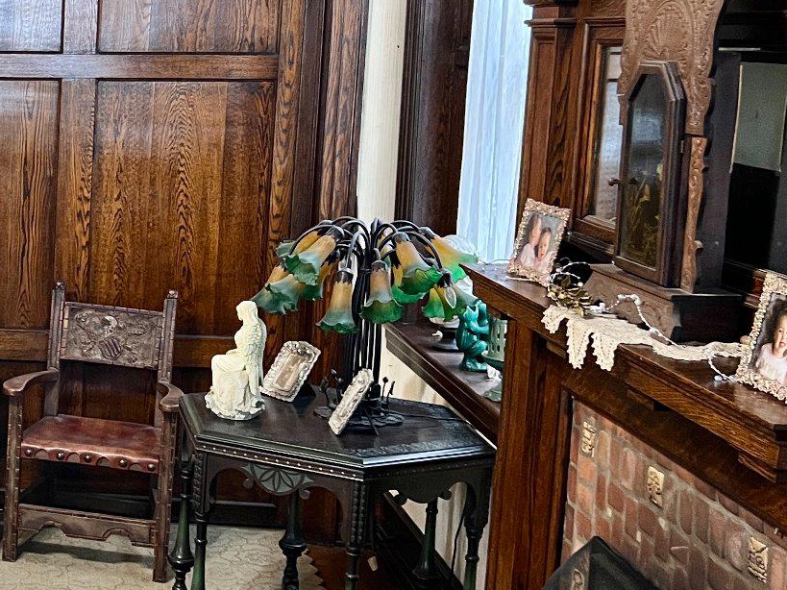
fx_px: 1478
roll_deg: -0.2
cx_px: -145
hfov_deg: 26.6
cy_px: 285
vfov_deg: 22.6
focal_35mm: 65
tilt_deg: -9.4
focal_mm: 5.7
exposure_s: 1/60
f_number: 1.5
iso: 250
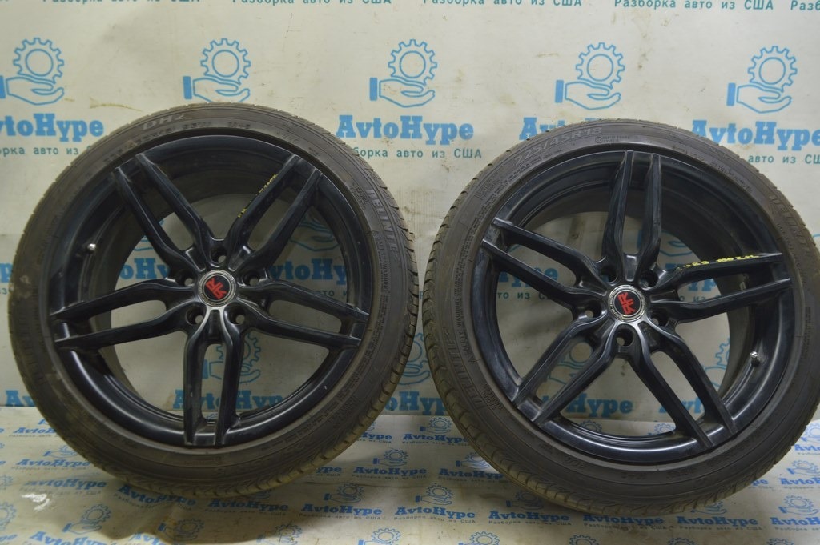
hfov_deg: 57.3
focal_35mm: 33
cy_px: 272
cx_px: 410
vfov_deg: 39.9
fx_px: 751
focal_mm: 22
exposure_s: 1/20
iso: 400
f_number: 5.6
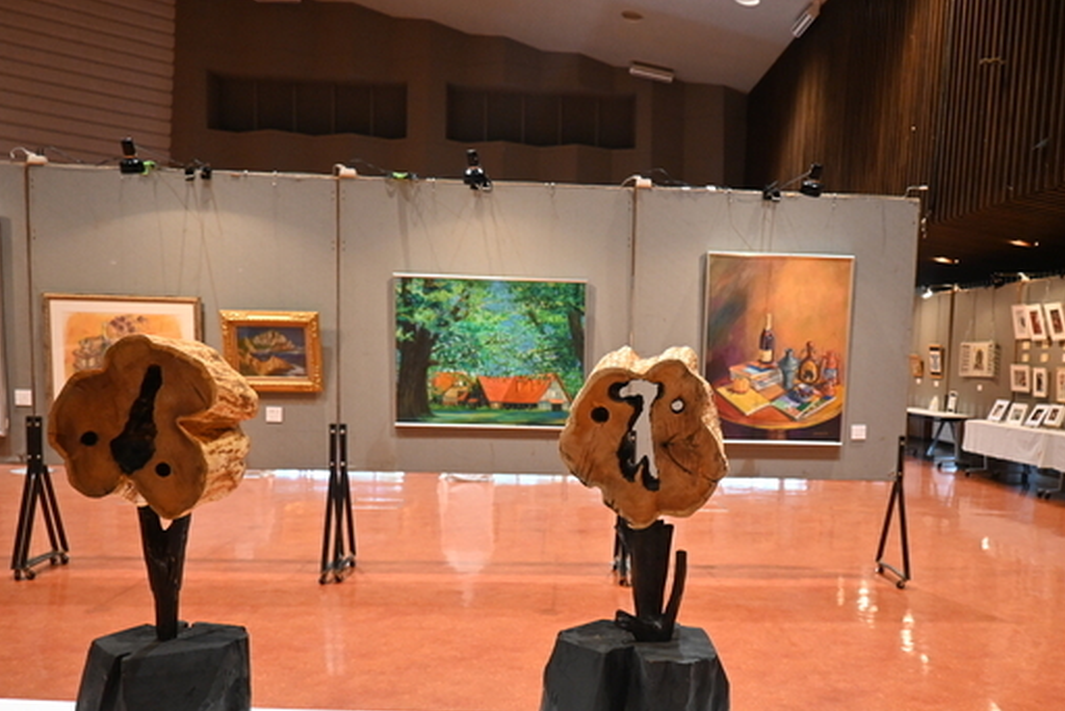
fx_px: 888
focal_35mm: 30
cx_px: 609
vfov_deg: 43.4
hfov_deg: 61.6
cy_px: 438
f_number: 3.5
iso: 2000
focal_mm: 16
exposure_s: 1/125
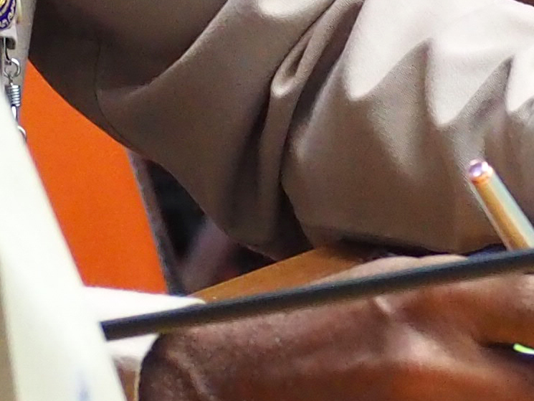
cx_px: 316
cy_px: -406
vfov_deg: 1.9
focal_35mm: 767
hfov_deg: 2.6
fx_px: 11834
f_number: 4.5
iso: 1600
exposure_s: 1/60
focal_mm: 62
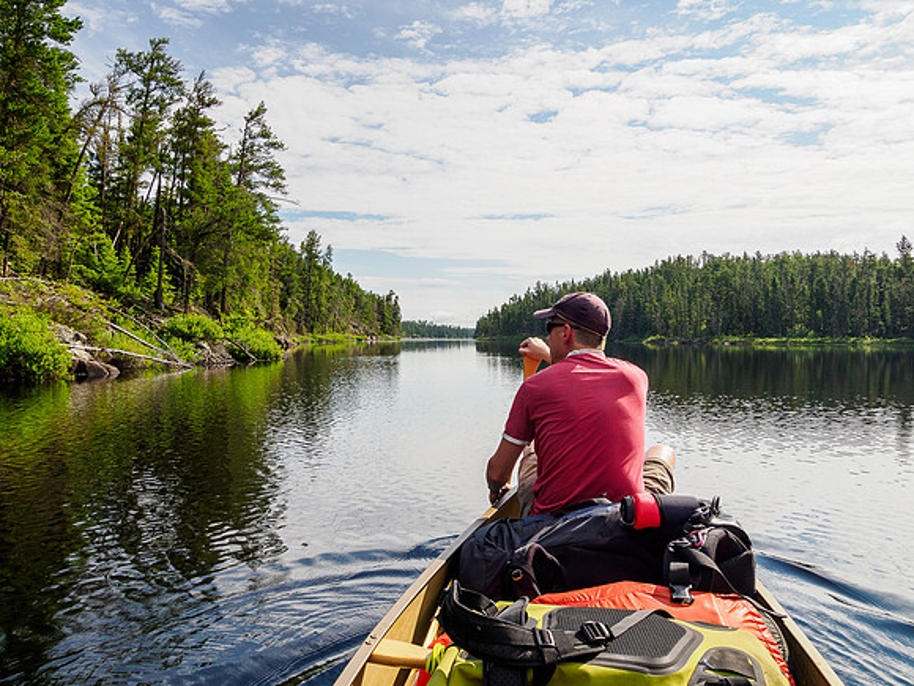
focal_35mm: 25
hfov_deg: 70.4
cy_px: 343
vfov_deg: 55.8
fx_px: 647
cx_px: 457
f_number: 8
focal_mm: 12
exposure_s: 1/250
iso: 200
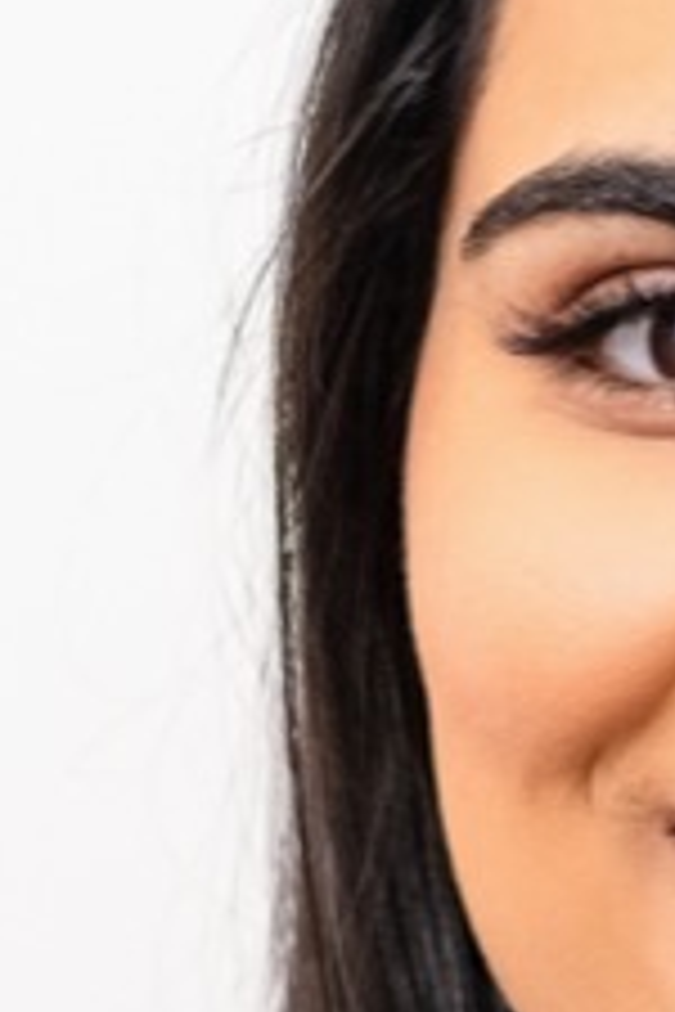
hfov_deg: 6.3
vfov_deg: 9.1
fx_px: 6131
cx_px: 857
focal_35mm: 218
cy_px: 1759
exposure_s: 1/500
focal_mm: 35
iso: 1600
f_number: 3.2
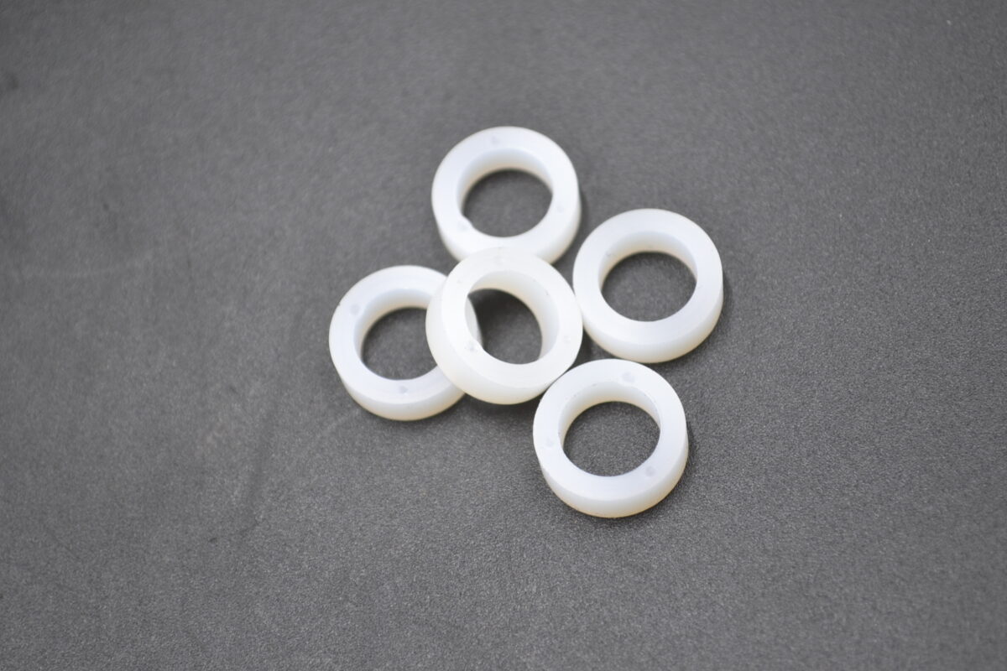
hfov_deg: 24.6
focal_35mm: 82
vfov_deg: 16.6
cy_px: 336
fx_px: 2308
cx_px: 504
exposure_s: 1/40
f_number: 5.6
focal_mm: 55
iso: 400
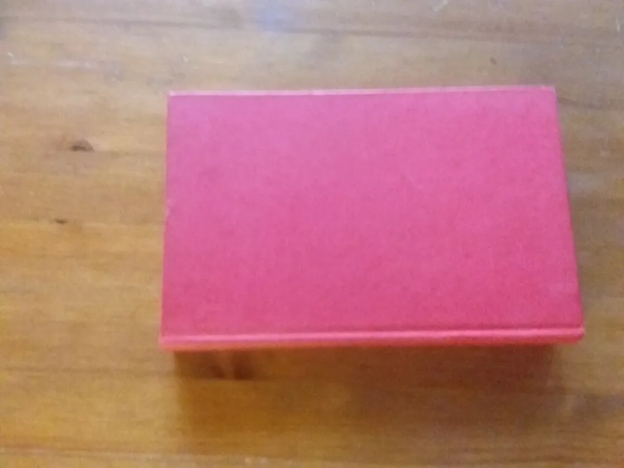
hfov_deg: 65.3
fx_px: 487
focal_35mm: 27
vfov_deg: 51.4
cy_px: 234
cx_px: 312
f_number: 1.9
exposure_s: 1/17
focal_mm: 2.91
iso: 800
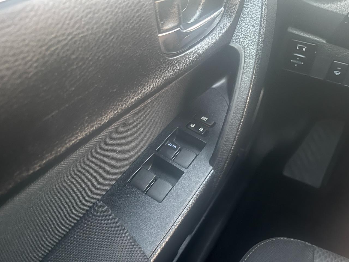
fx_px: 262
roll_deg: +0.9
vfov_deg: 53.1
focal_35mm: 26
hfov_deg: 67.3
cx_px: 174
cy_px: 131
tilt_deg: -40.6
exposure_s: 1/13
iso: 640
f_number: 1.6
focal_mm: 5.1
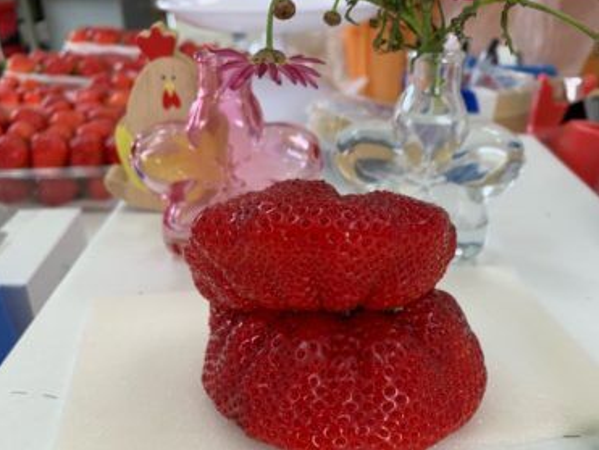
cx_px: 298
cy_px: 365
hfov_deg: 52.6
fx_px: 606
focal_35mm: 35
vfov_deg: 39.1
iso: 50
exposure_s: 1/121
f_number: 1.8
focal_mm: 4.25
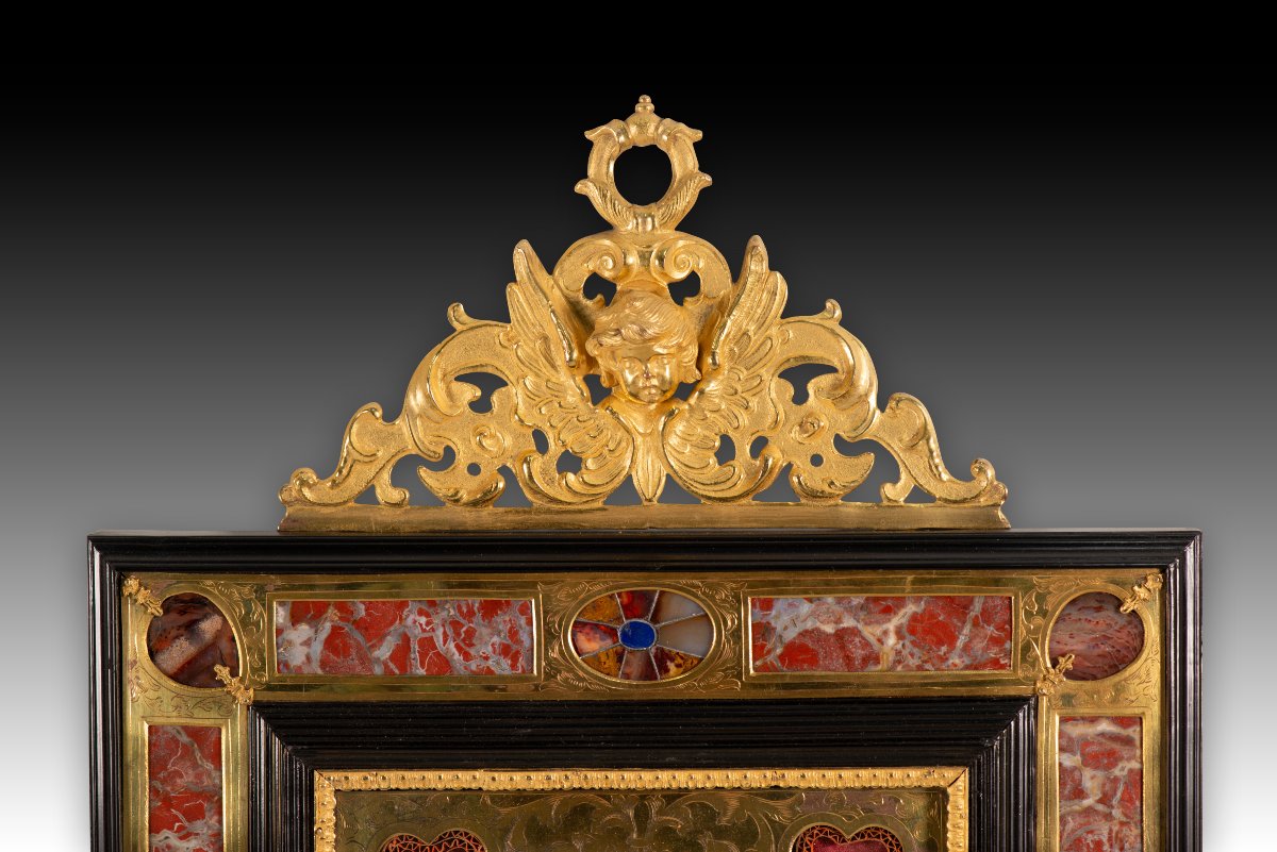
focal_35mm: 105
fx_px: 3726
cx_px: 638
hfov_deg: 19.4
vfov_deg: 13.1
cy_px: 426
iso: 100
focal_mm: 105
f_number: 6.3
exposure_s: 1/2
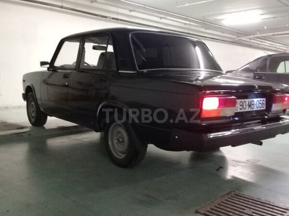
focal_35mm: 34
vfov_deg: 41.7
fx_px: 284
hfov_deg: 54.0
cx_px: 151
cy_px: 116
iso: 400
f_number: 2.2
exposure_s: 1/17
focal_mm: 3.3
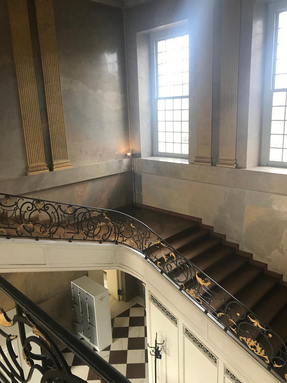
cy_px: 192
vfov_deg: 63.4
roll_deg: +2.8
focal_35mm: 28
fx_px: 310
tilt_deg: -12.9
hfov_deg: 49.7
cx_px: 144
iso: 20
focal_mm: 3.99
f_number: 1.8
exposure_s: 1/33
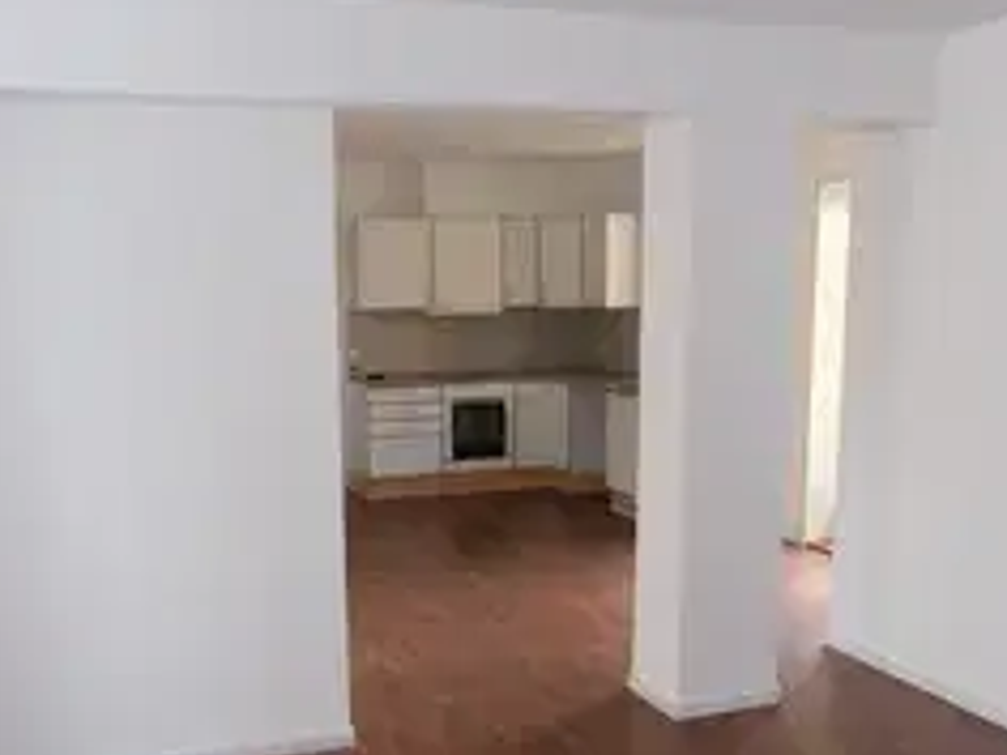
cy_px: 469
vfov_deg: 37.5
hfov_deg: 48.7
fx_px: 1105
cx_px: 412
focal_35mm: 38
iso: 125
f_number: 3
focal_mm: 4.2
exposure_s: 1/30
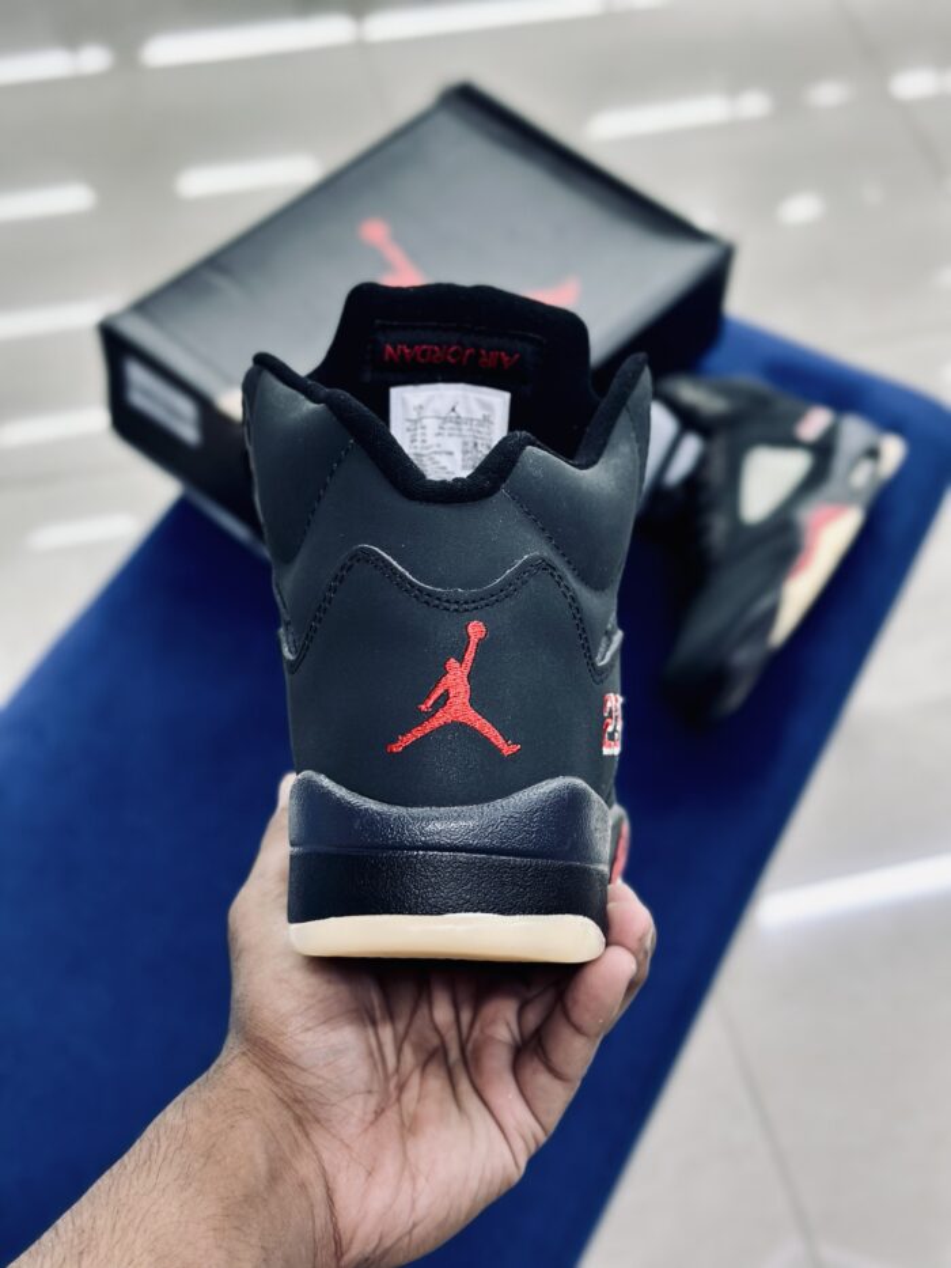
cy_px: 634
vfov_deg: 39.7
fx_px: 1758
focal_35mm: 48
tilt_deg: -54.9
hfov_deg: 30.3
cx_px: 476
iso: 125
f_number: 1.78
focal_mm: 6.86
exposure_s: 1/100
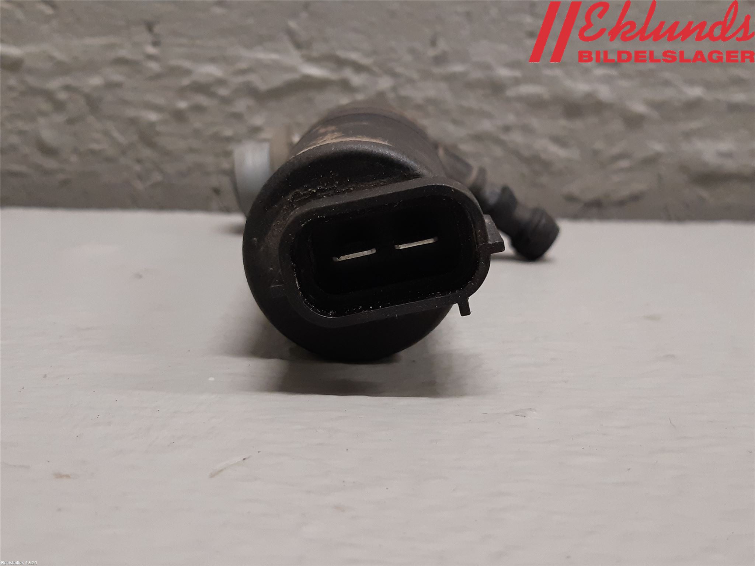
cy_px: 283
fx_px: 567
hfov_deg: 67.3
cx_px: 378
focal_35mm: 26
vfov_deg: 53.1
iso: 160
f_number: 1.7
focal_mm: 3.93
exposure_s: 1/50
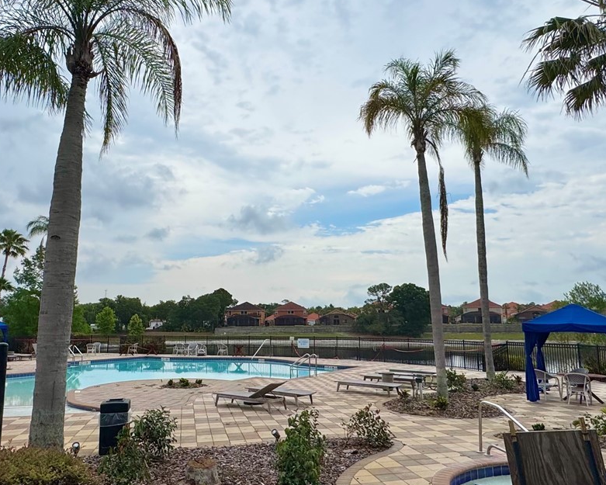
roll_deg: +0.7
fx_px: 502
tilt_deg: +9.1
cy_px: 246
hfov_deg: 62.1
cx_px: 274
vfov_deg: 51.5
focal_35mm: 28
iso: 50
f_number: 2.2
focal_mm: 2.22
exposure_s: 1/3390
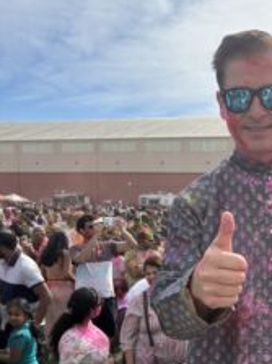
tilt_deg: -3.8
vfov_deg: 38.1
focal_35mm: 49
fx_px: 514
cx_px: 253
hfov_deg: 28.3
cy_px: 268
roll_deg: -0.7
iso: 64
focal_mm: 5.96
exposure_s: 1/4950
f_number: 1.6
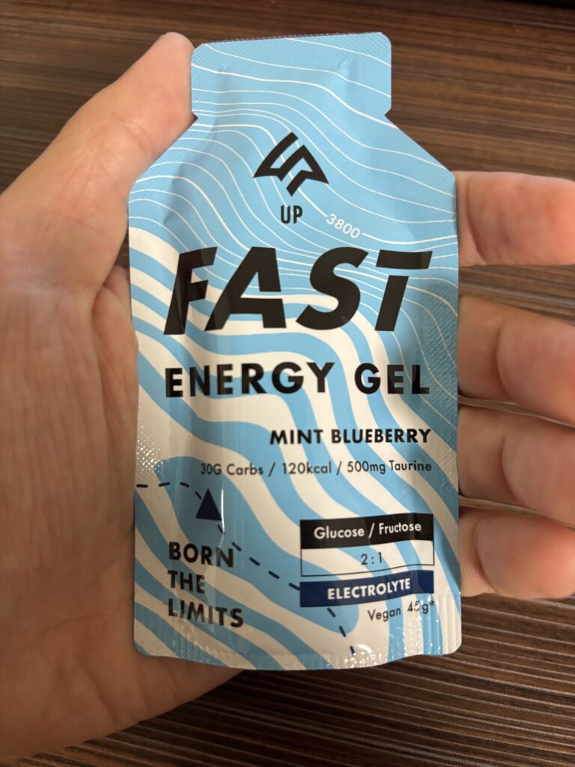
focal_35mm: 26
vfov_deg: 67.3
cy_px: 384
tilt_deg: -68.3
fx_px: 576
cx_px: 288
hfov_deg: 53.1
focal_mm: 5.96
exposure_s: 1/60
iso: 400
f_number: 1.6
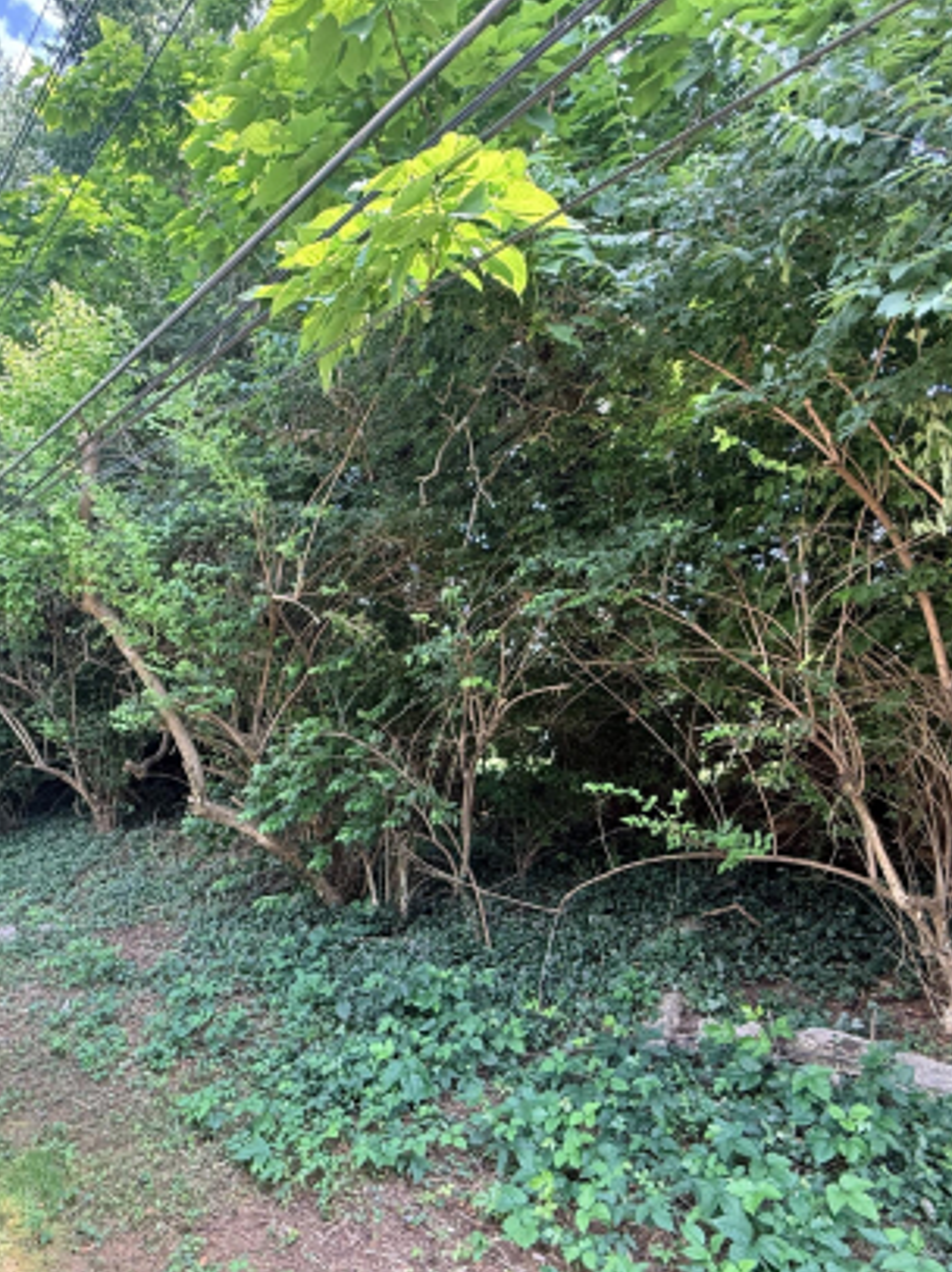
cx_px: 274
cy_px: 692
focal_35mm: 23
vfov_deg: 73.8
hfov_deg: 56.7
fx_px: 844
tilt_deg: +5.3
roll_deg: -2.2
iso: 80
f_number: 2.2
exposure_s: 1/99
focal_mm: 2.22
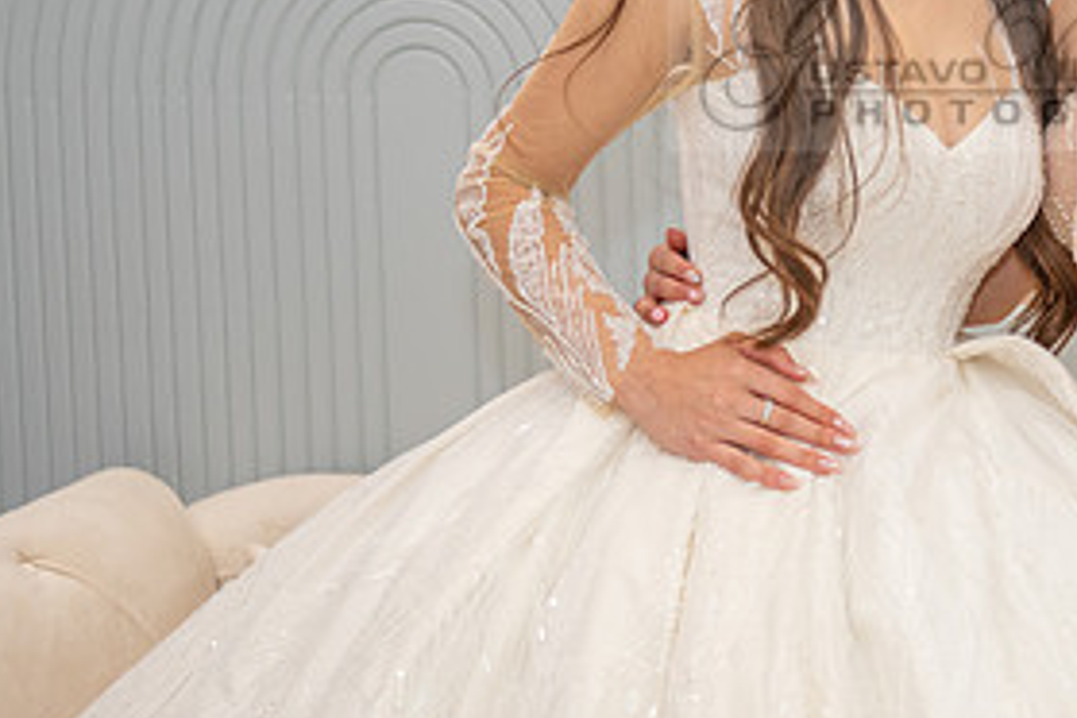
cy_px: 60
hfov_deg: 19.2
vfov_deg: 13.0
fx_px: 3111
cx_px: 1004
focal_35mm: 104
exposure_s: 1/125
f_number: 2.8
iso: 640
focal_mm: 50
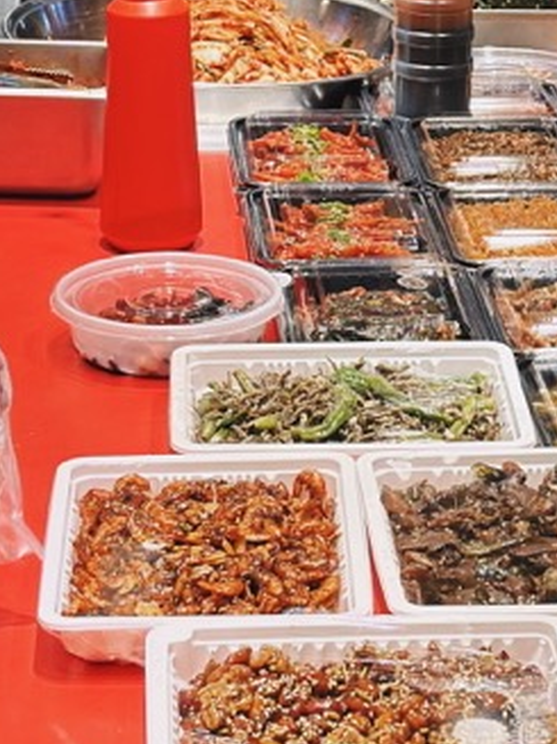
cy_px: 77
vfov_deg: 14.3
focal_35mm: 137
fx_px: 2941
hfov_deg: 10.7
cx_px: 612
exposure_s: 1/443
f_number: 1.78
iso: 80
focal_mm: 6.76
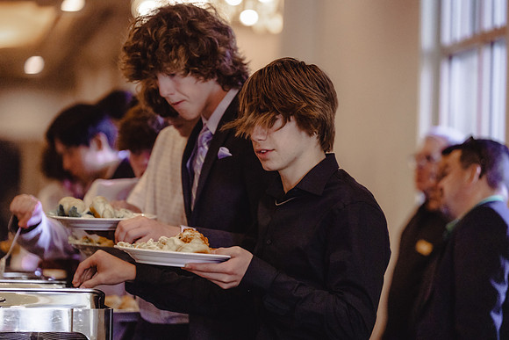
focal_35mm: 152
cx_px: 254
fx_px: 2145
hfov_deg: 13.5
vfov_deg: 9.1
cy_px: 170
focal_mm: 148
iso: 4000
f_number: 2.8
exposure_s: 1/320
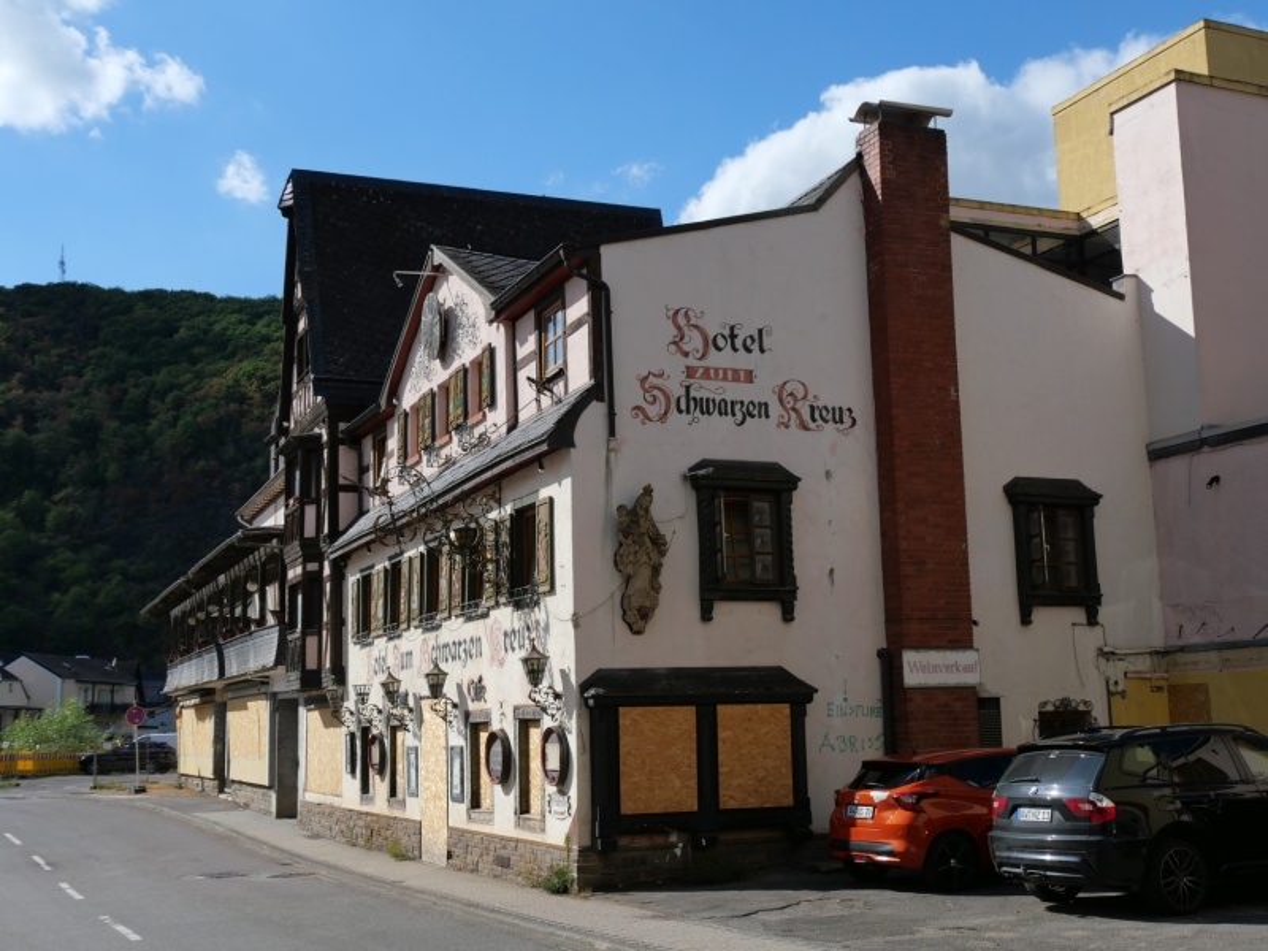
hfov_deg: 49.0
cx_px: 634
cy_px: 476
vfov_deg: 37.7
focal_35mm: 38
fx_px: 1392
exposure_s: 1/500
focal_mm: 19
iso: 200
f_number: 8
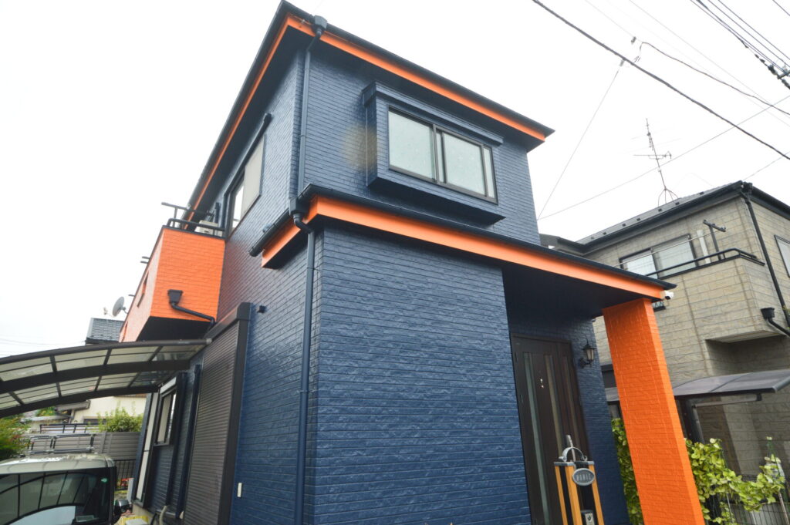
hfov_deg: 81.2
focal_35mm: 21
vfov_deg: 59.4
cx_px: 395
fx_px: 460
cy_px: 262
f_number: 9
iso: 400
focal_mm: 14
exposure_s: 1/160
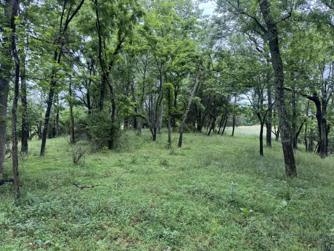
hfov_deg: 71.6
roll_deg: -2.2
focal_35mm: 24
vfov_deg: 56.8
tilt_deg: -0.4
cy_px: 126
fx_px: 232
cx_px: 167
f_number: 1.78
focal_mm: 6.76
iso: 80
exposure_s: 1/379
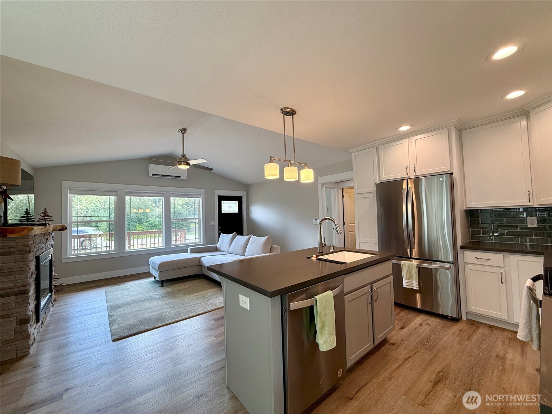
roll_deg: +1.7
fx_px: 223
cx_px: 276
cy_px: 207
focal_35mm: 14
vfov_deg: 85.7
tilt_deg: +2.9
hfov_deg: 102.1
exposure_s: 1/120
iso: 100
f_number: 2.2
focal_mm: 2.22
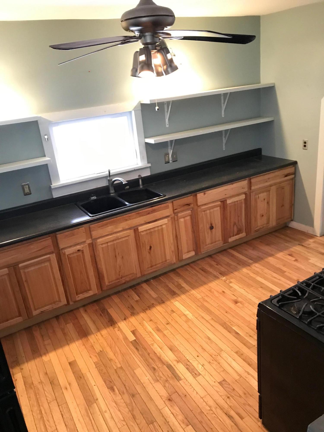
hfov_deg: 49.7
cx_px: 162
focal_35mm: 28
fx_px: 349
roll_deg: +6.7
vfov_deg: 63.4
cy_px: 216
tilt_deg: -20.3
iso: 80
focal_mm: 3.99
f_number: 1.8
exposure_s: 1/6
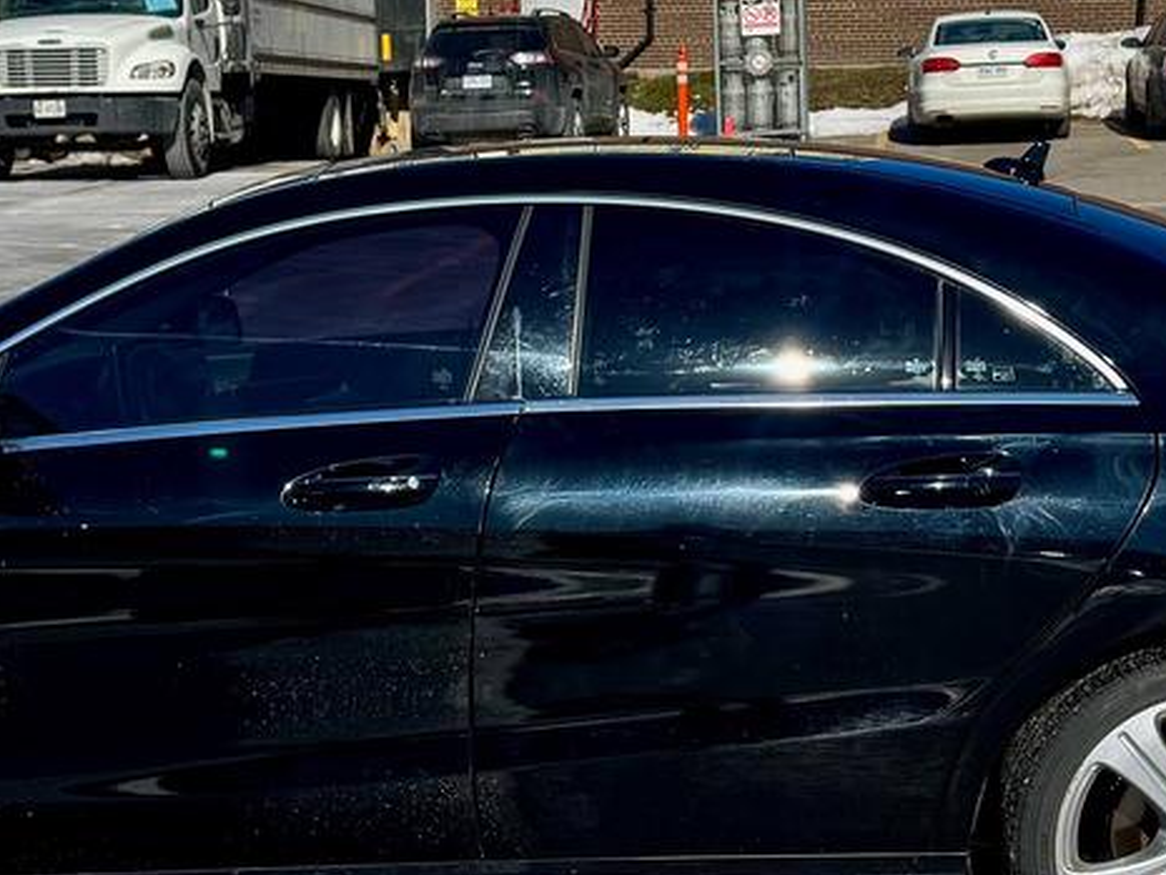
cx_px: 519
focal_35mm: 66
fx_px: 2224
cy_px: 396
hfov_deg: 29.4
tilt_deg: -7.6
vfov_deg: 22.3
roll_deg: +0.6
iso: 80
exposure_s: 1/6410
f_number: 1.8
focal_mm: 6.8
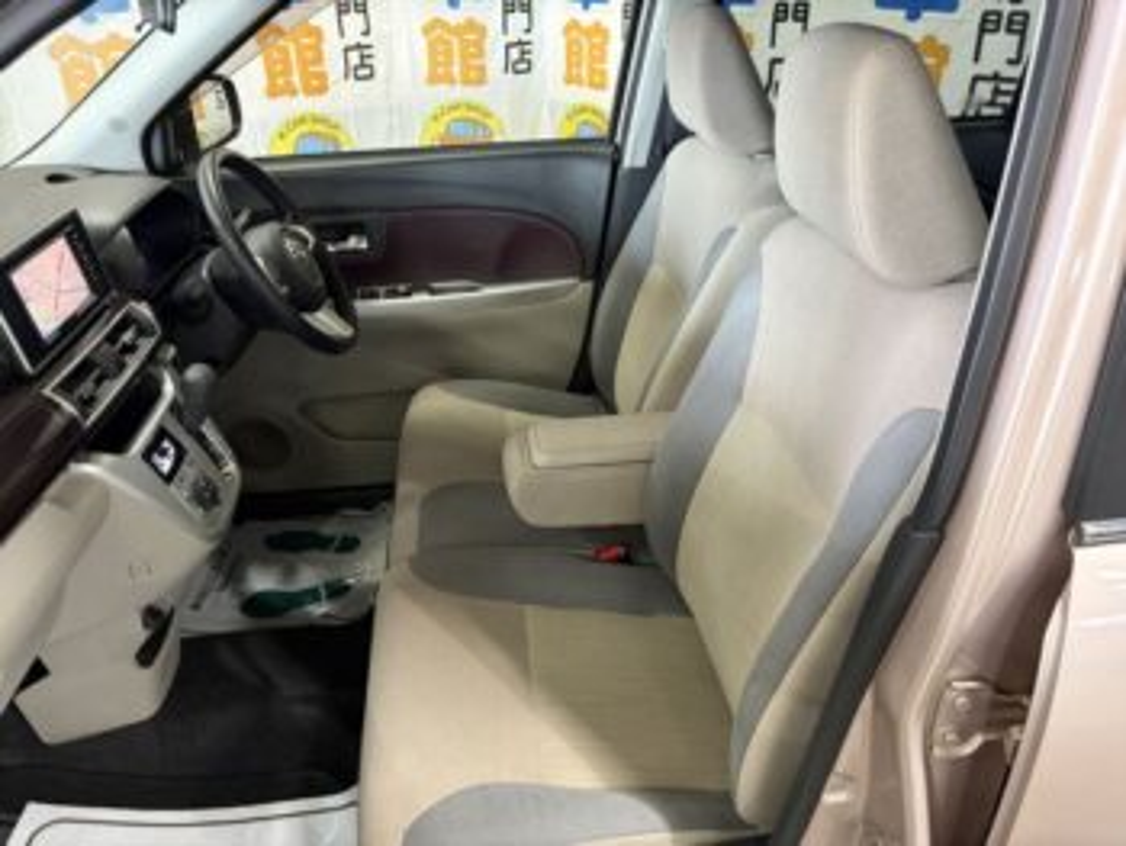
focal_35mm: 26
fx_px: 846
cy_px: 423
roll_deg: -0.1
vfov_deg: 53.1
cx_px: 563
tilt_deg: -27.8
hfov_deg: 67.3
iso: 400
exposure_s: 1/33
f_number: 1.6
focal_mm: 5.96
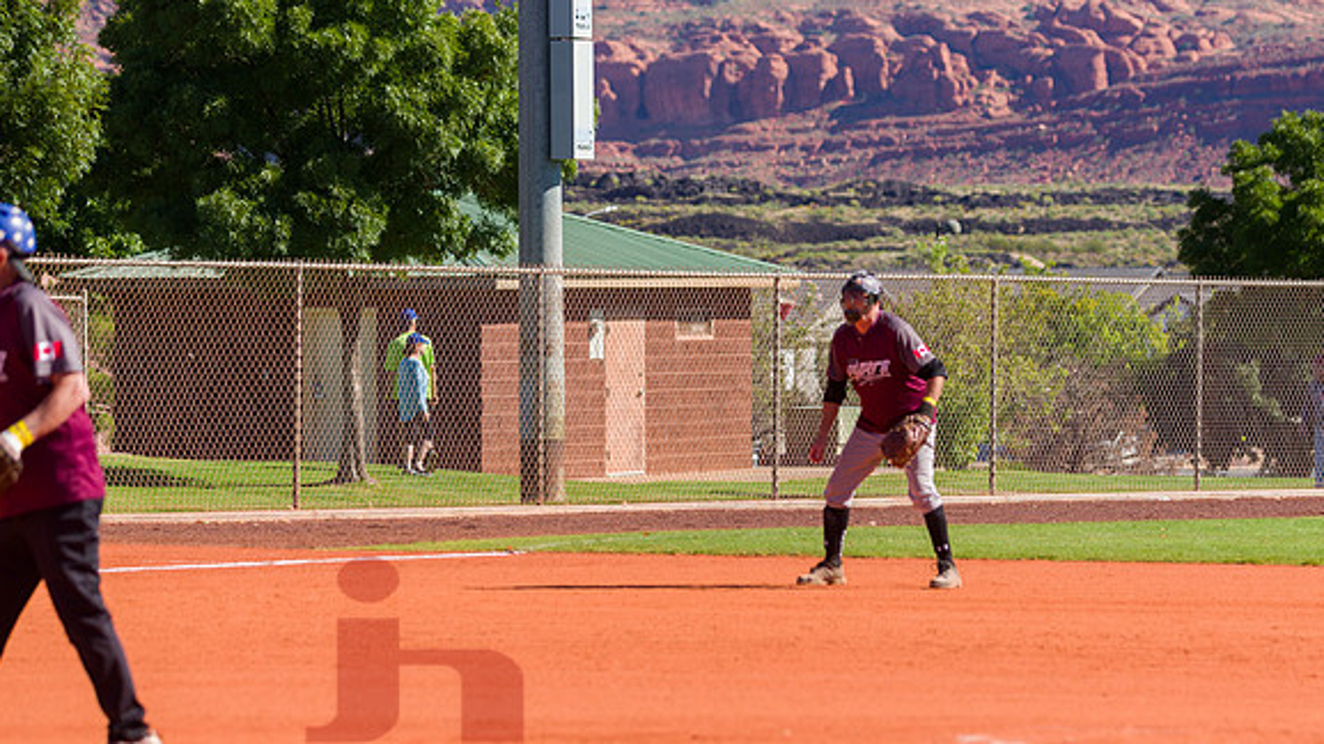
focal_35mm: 223
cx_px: 759
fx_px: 7826
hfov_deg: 9.7
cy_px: 499
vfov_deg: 5.4
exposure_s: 1/1600
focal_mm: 185
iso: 400
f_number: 6.3
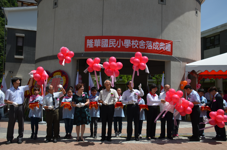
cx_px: 114
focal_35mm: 38
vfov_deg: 35.3
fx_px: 236
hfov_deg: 51.4
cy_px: 75
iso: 100
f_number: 10
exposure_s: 1/200
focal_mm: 25
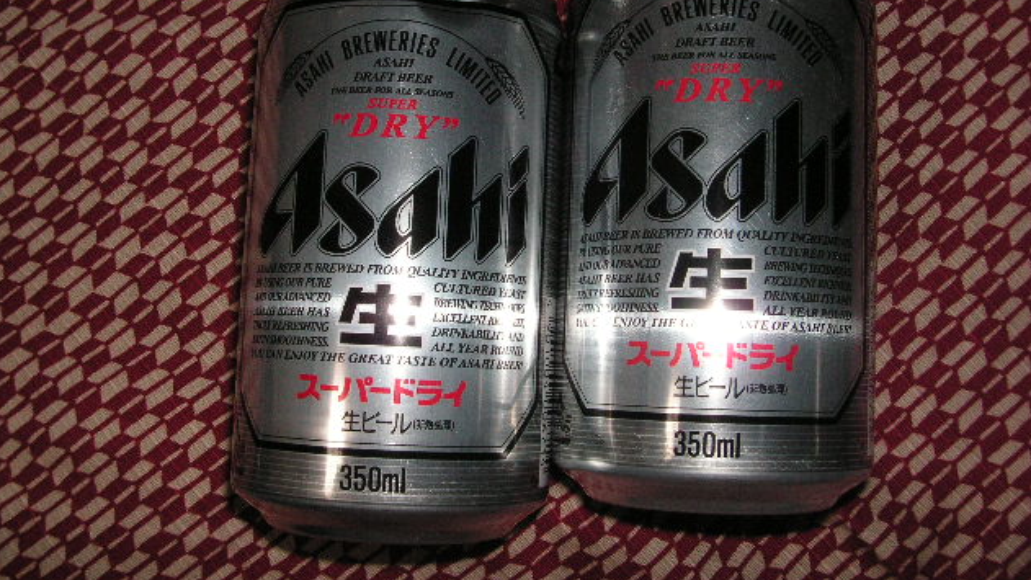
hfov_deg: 48.4
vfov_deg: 28.2
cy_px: 198
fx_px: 1148
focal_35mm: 42
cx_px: 515
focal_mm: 6.3
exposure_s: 1/45
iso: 160
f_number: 6.6
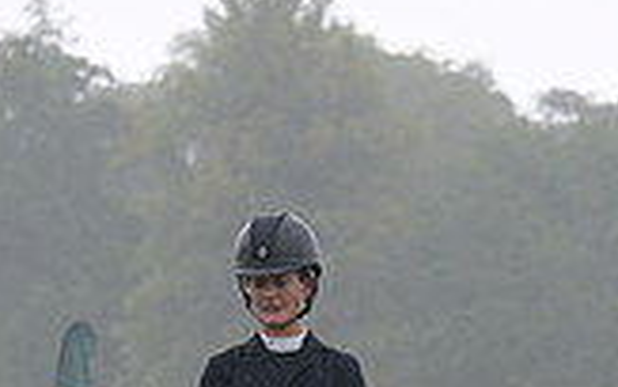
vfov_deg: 3.3
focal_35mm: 398
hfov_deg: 5.2
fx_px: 6706
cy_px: 438
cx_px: 1024
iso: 1000
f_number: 4.5
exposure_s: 1/1250
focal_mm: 110
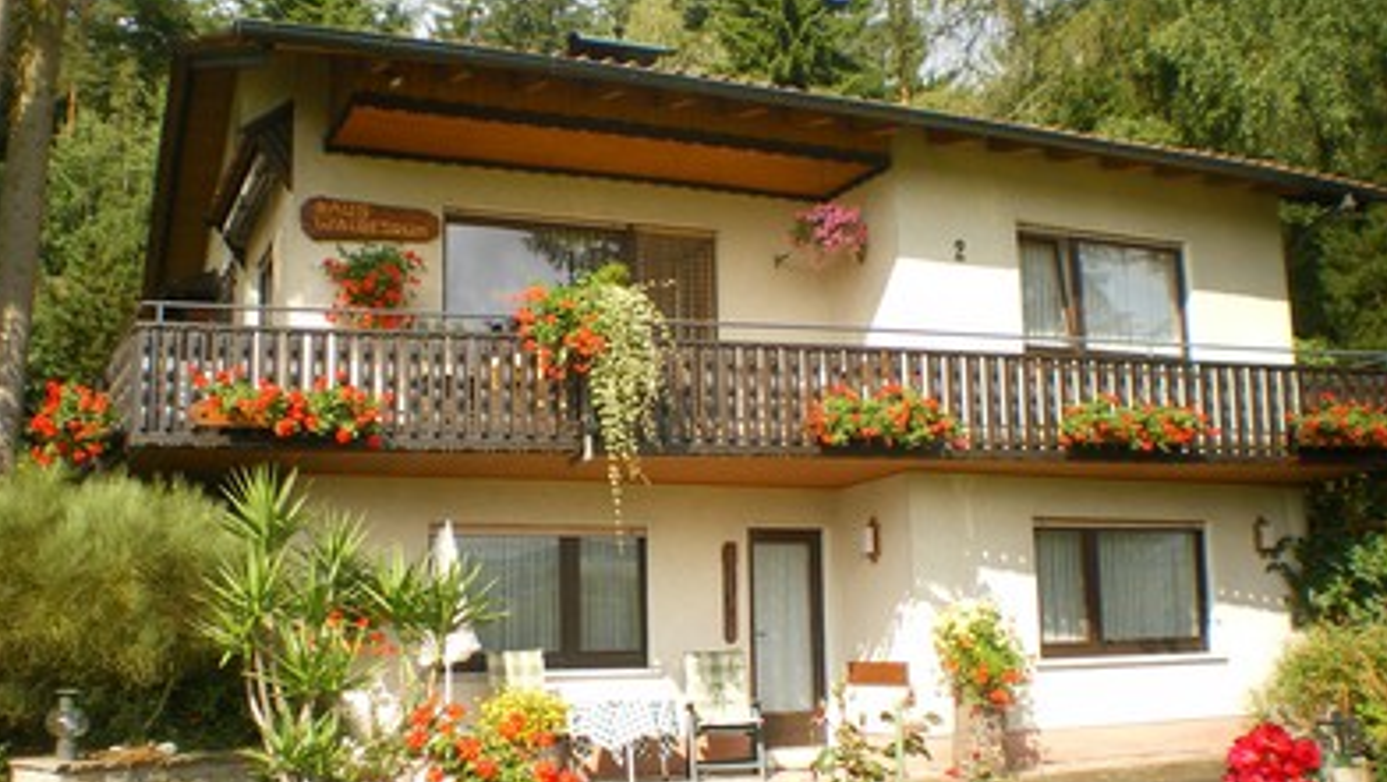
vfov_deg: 29.8
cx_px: 683
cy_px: 386
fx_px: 1472
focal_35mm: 40
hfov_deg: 50.5
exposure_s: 1/160
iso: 50
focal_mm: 6.3
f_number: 4.6
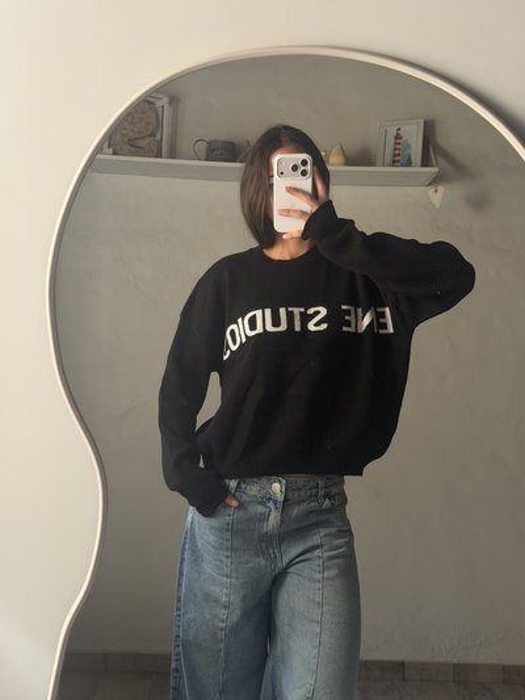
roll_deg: -2.7
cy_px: 350
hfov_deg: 30.3
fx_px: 970
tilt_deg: -22.2
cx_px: 262
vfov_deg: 39.6
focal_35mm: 48
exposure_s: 1/60
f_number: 1.78
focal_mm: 6.76
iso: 160
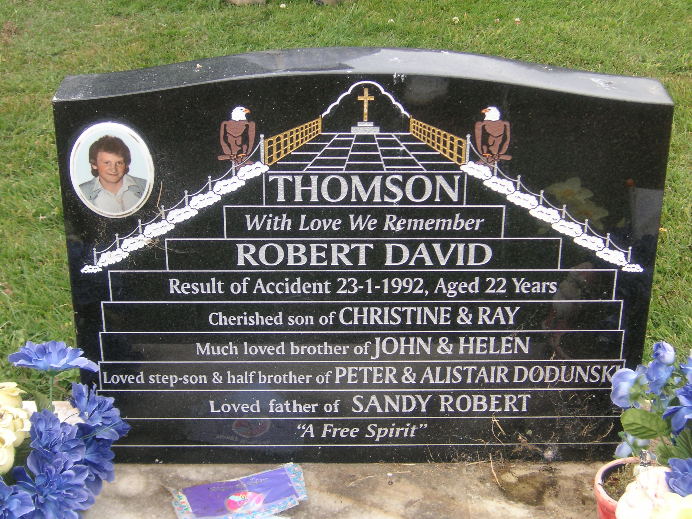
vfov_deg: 22.3
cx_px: 346
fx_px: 1319
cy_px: 260
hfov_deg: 29.4
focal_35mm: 66
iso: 50
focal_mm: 11
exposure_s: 1/180
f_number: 4
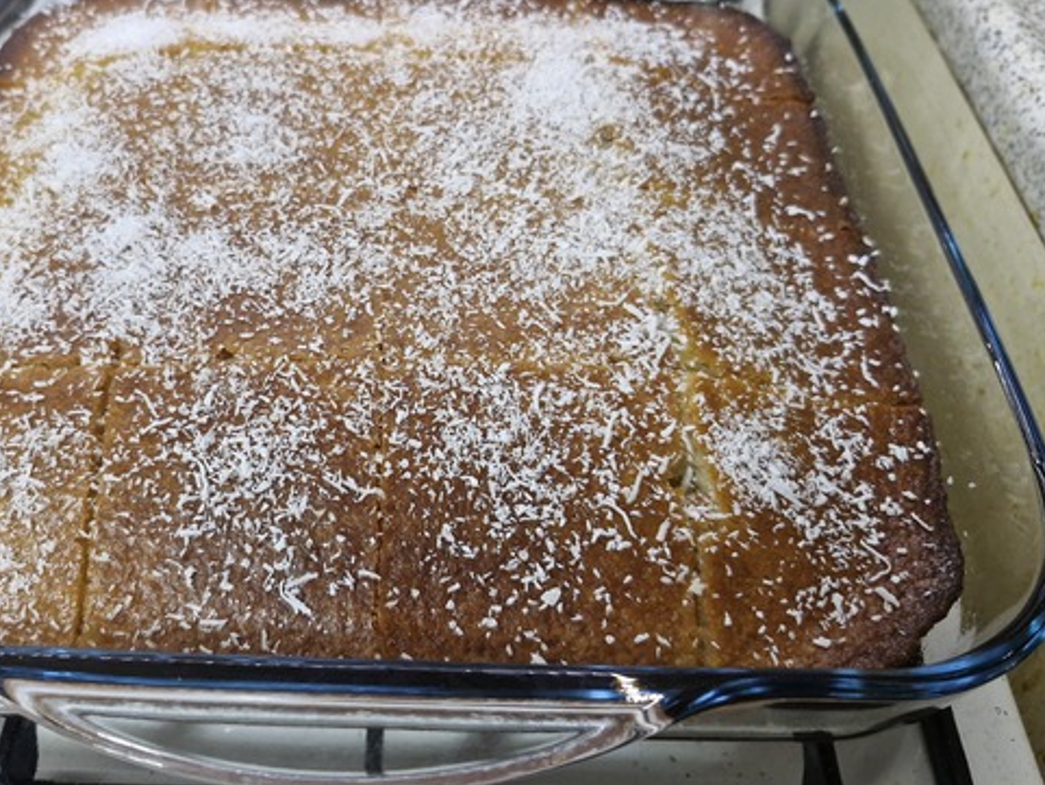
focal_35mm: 33
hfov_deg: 54.9
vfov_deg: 42.9
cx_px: 411
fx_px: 996
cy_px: 357
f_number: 1.8
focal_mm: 5.54
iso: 1000
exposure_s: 1/100
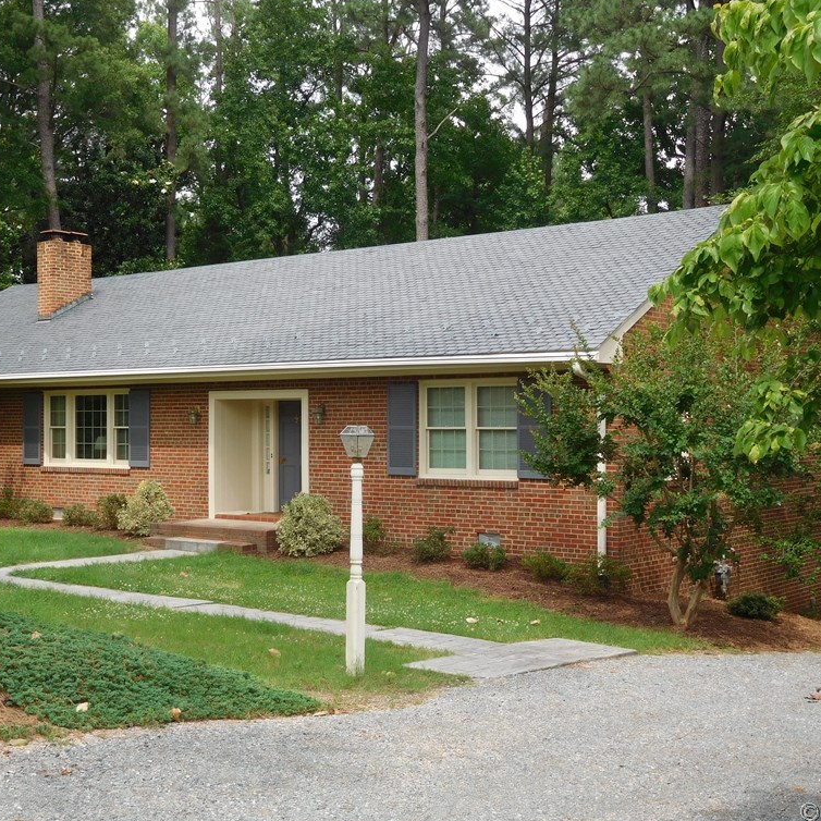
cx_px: 367
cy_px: 412
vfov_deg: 35.4
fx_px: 1288
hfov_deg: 35.3
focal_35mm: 48
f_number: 3.9
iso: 125
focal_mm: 7.1
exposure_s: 1/320
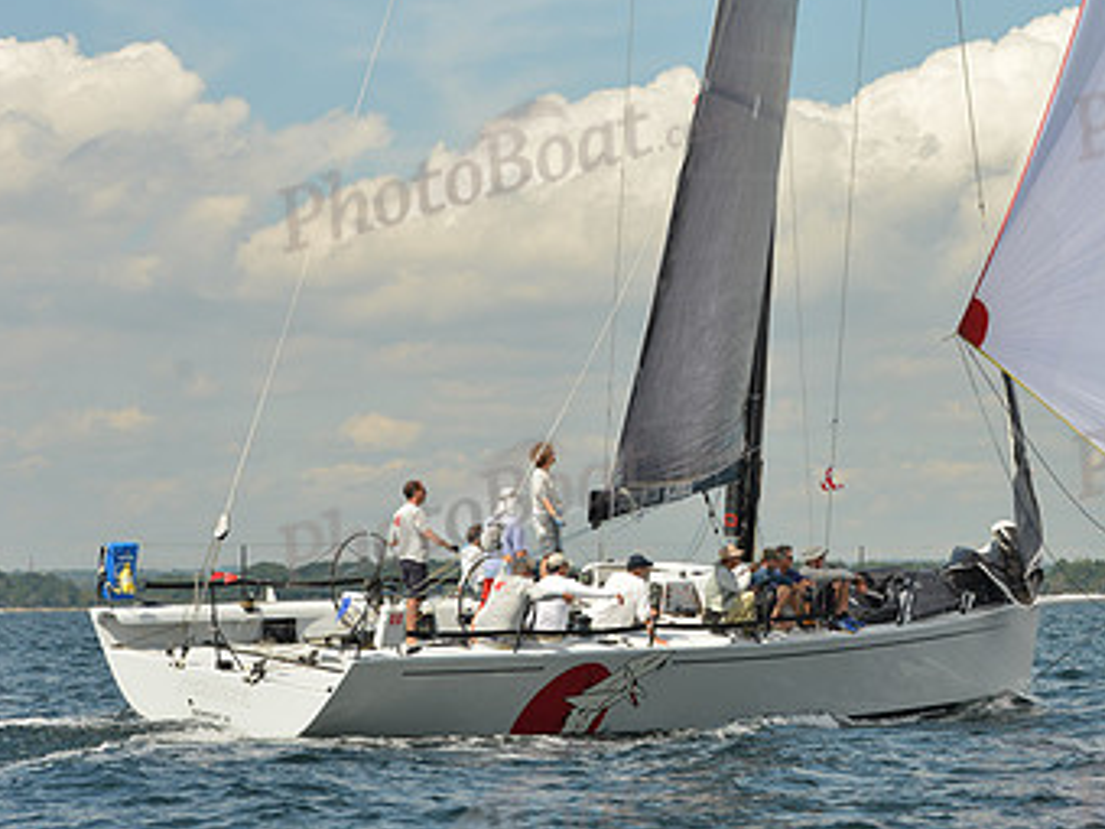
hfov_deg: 17.0
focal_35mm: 115
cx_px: 907
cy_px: 291
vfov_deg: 12.9
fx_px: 3671
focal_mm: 70
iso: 320
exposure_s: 1/1250
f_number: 8
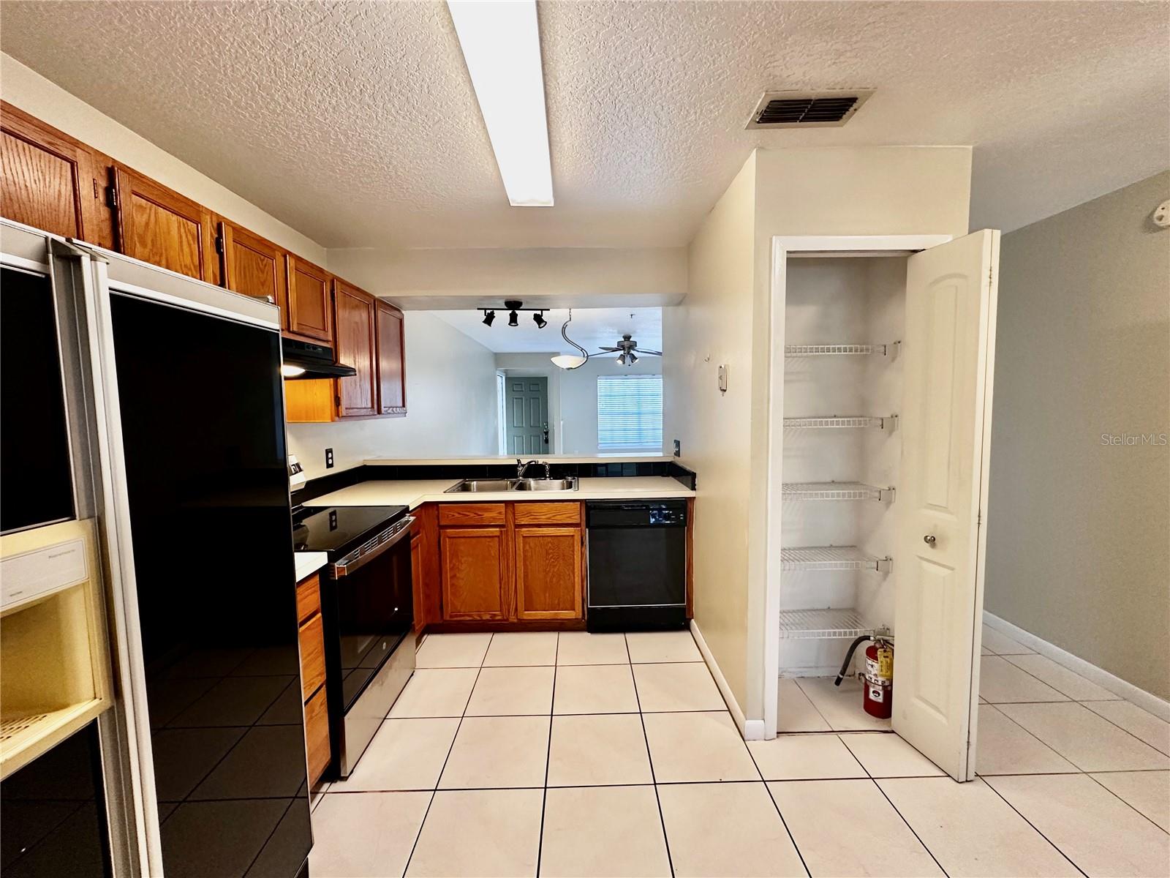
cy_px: 439
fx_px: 473
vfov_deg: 85.7
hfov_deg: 102.1
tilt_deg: -4.4
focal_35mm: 14
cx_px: 585
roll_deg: +0.3
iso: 250
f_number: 2.2
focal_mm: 2.22
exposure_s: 1/60
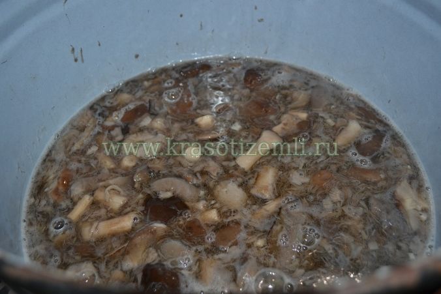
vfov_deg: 40.0
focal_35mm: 33
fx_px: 404
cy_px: 147
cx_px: 220
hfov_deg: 57.2
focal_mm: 22
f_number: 3.8
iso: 400
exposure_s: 1/60
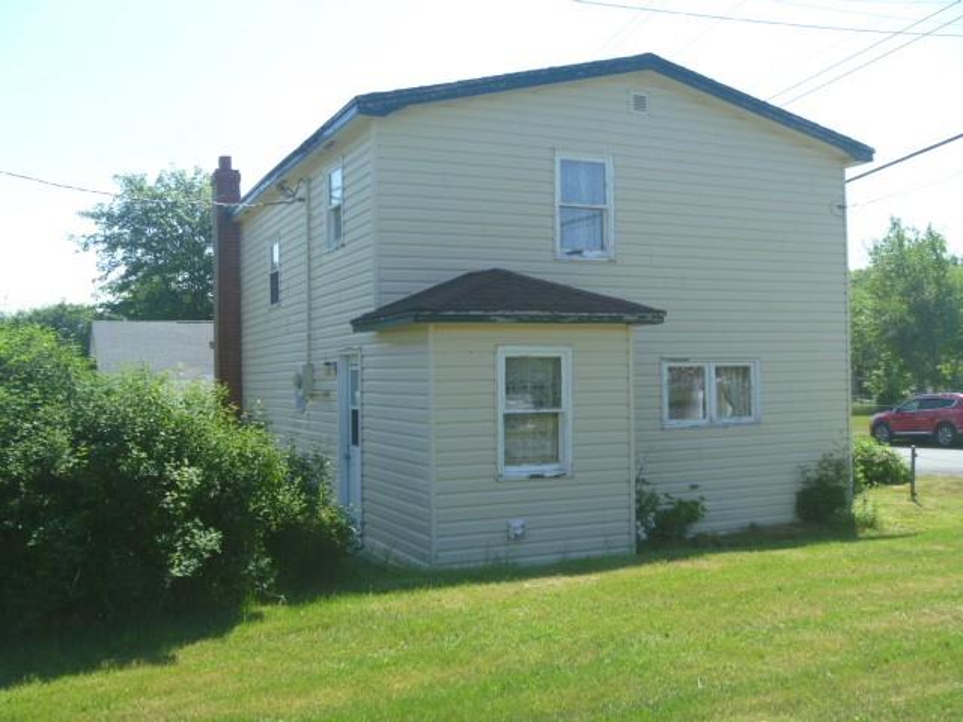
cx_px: 482
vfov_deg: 40.7
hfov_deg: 52.6
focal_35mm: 35
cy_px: 361
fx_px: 974
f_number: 4.5
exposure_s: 1/200
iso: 80
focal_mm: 6.3
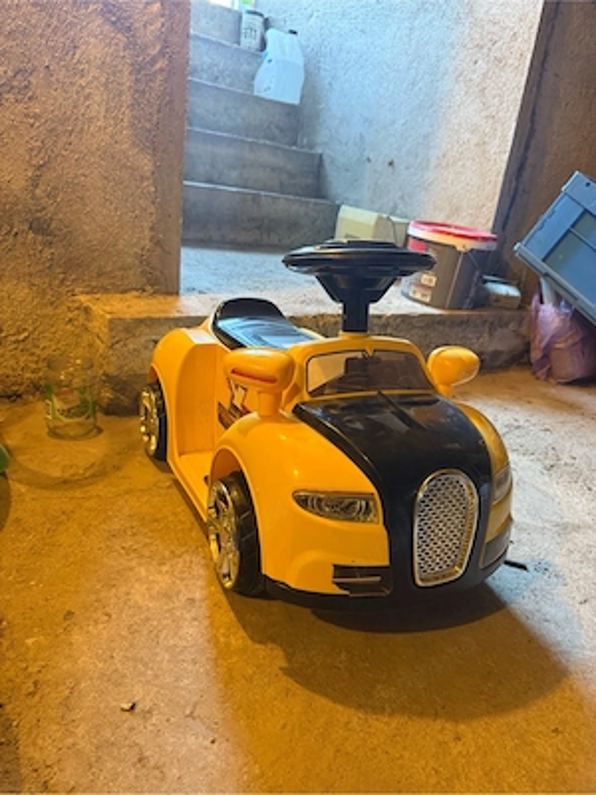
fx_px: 551
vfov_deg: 71.6
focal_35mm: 24
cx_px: 298
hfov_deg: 56.8
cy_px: 398
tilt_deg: -20.5
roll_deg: -9.0
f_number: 1.78
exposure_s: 1/50
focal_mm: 6.76
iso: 320
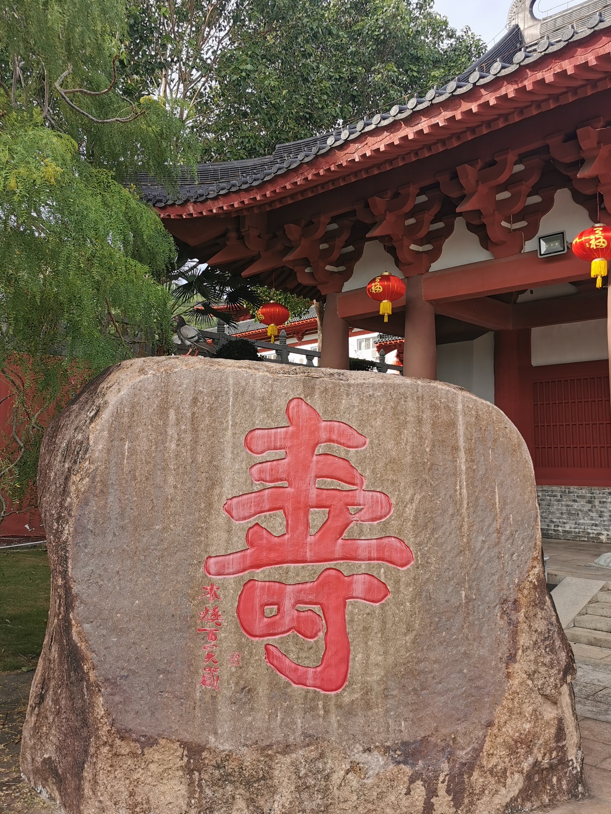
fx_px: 706
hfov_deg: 46.8
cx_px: 307
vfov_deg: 59.9
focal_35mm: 30
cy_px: 387
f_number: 1.6
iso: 50
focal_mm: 5.56
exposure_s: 1/1385
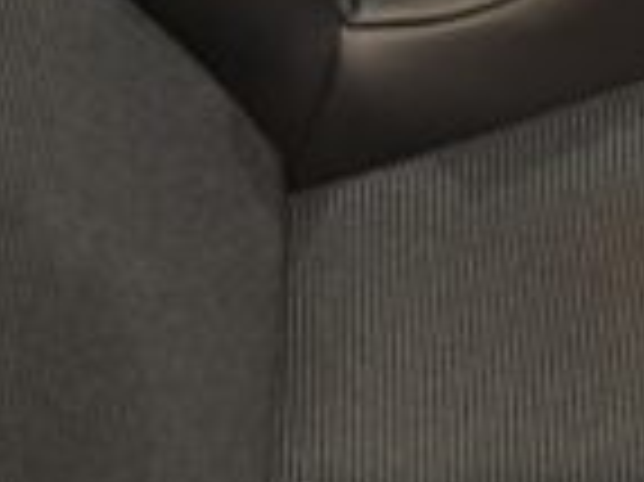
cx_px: 743
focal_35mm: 129
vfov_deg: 10.5
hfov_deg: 14.9
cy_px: -514
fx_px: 2398
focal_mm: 6.3
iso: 1600
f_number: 1.7
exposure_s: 1/30
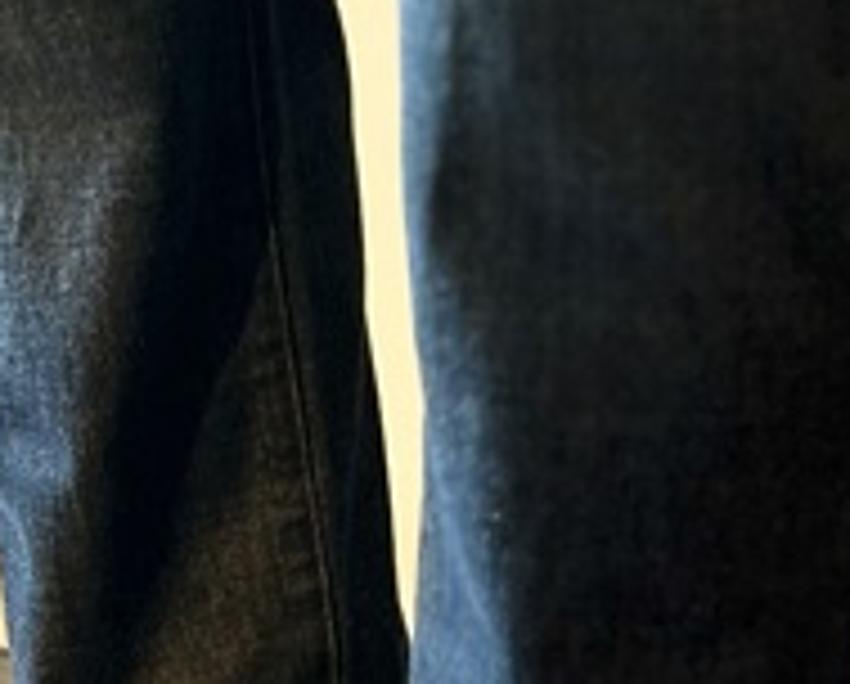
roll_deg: -1.1
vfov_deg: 11.4
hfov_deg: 14.2
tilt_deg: -19.3
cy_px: 594
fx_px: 3403
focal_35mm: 135
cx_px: 364
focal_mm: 5.7
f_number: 1.5
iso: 100
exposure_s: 1/91
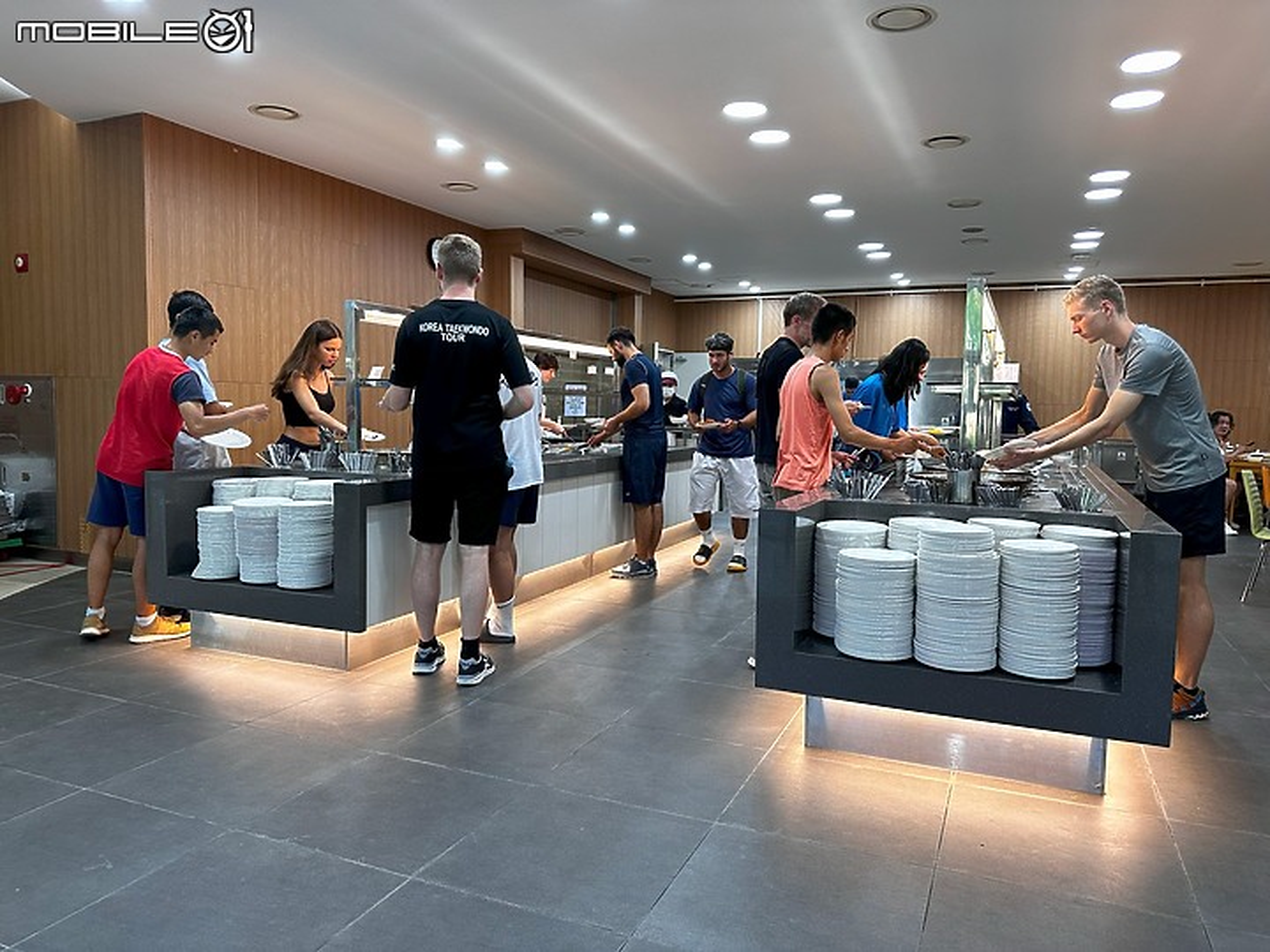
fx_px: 881
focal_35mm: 24
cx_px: 635
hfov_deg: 71.6
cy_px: 476
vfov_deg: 56.8
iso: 200
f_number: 1.78
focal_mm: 6.86
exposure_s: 1/120
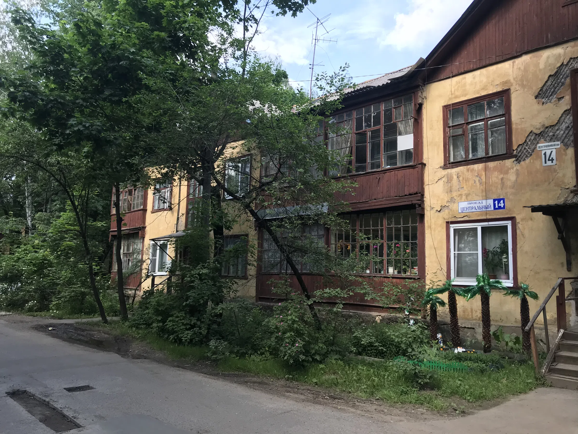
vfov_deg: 49.7
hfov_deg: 63.4
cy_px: 217
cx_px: 289
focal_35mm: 28
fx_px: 468
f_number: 1.8
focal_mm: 3.99
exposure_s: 1/371
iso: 20
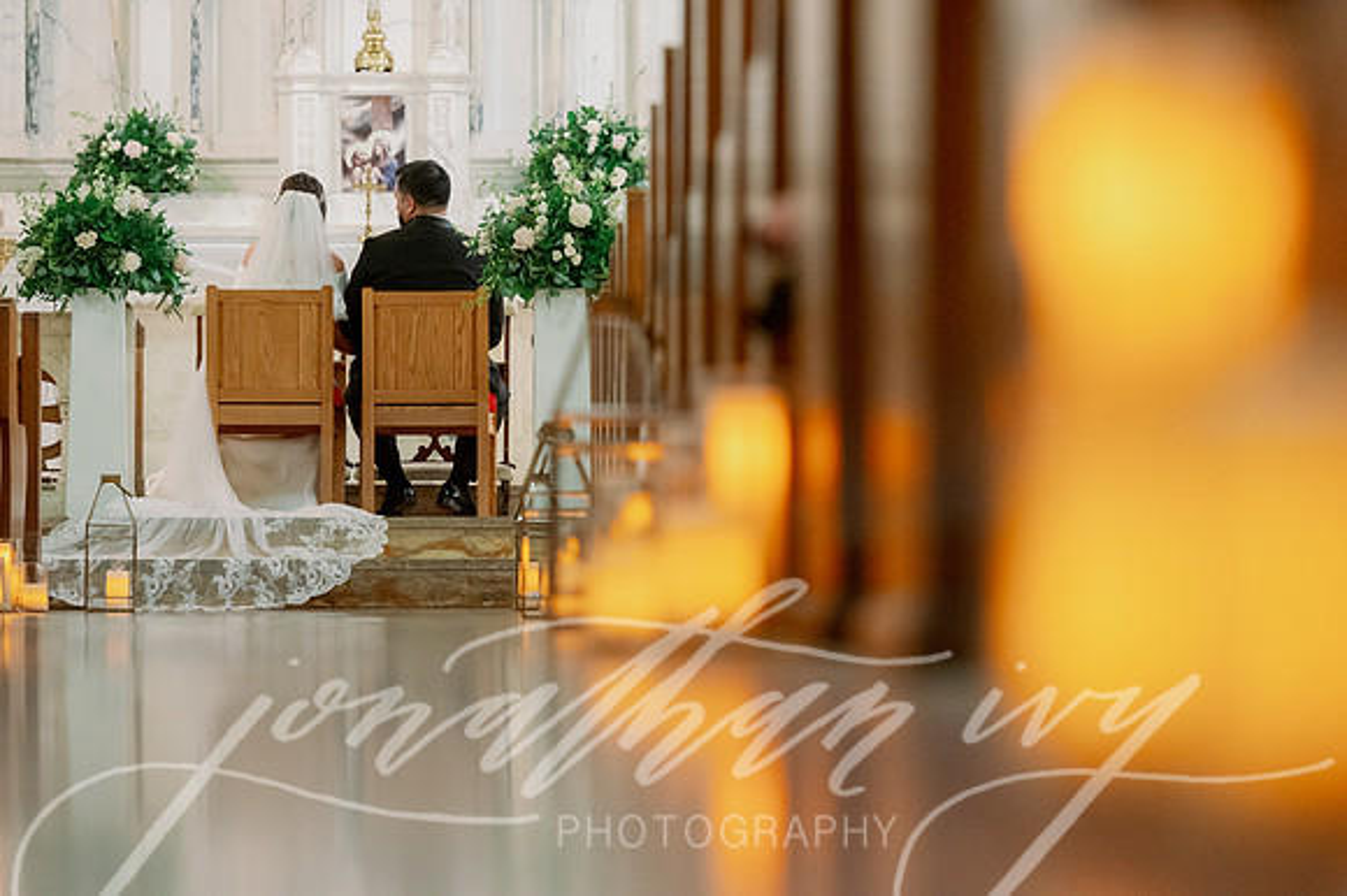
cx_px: 674
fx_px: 5609
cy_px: 448
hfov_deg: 13.7
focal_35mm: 150
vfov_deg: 9.1
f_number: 2.8
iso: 4000
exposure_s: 1/160
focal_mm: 150
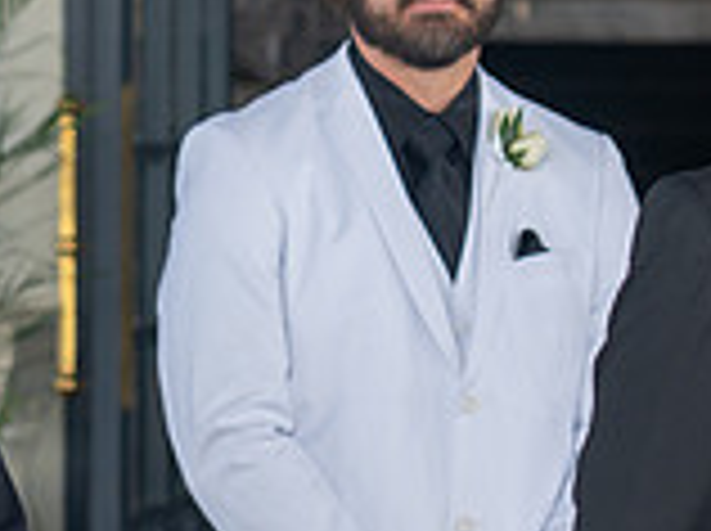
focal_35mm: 237
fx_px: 4861
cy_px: 358
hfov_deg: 8.3
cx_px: 670
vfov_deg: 6.3
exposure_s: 1/200
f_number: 4
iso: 200
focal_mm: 67
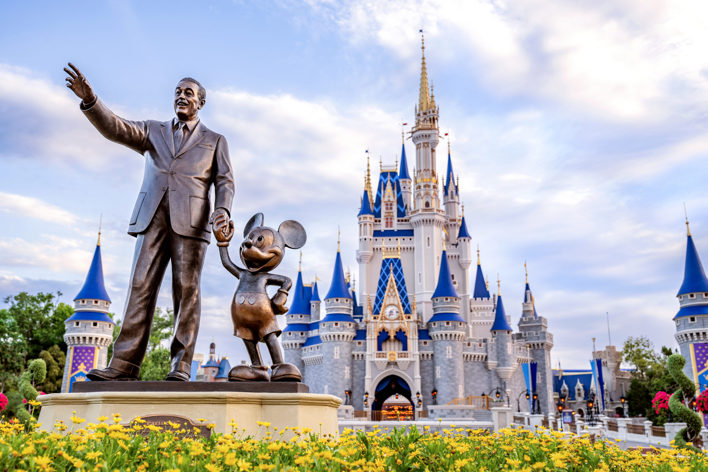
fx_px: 688
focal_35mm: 35
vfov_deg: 37.9
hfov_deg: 54.4
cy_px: 236
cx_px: 354
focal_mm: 35
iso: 100
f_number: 4
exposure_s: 1/80
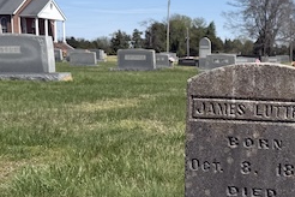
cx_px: 223
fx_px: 533
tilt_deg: -5.5
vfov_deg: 20.9
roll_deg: +0.1
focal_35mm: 65
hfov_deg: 30.4
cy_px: 109
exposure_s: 1/4975
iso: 80
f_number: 1.78
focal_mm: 6.76
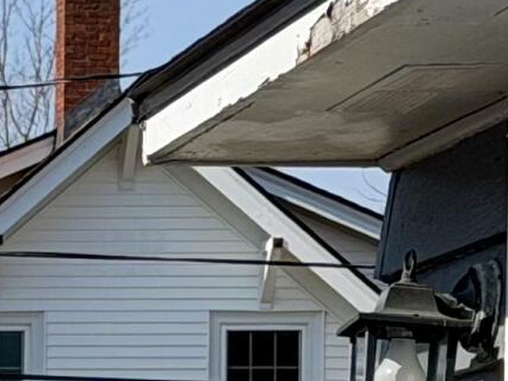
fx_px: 4963
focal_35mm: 338
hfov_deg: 5.7
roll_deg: +0.1
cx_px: -664
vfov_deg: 4.4
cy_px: 716
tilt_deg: -0.9
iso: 64
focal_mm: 6.76
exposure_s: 1/6024
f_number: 1.78
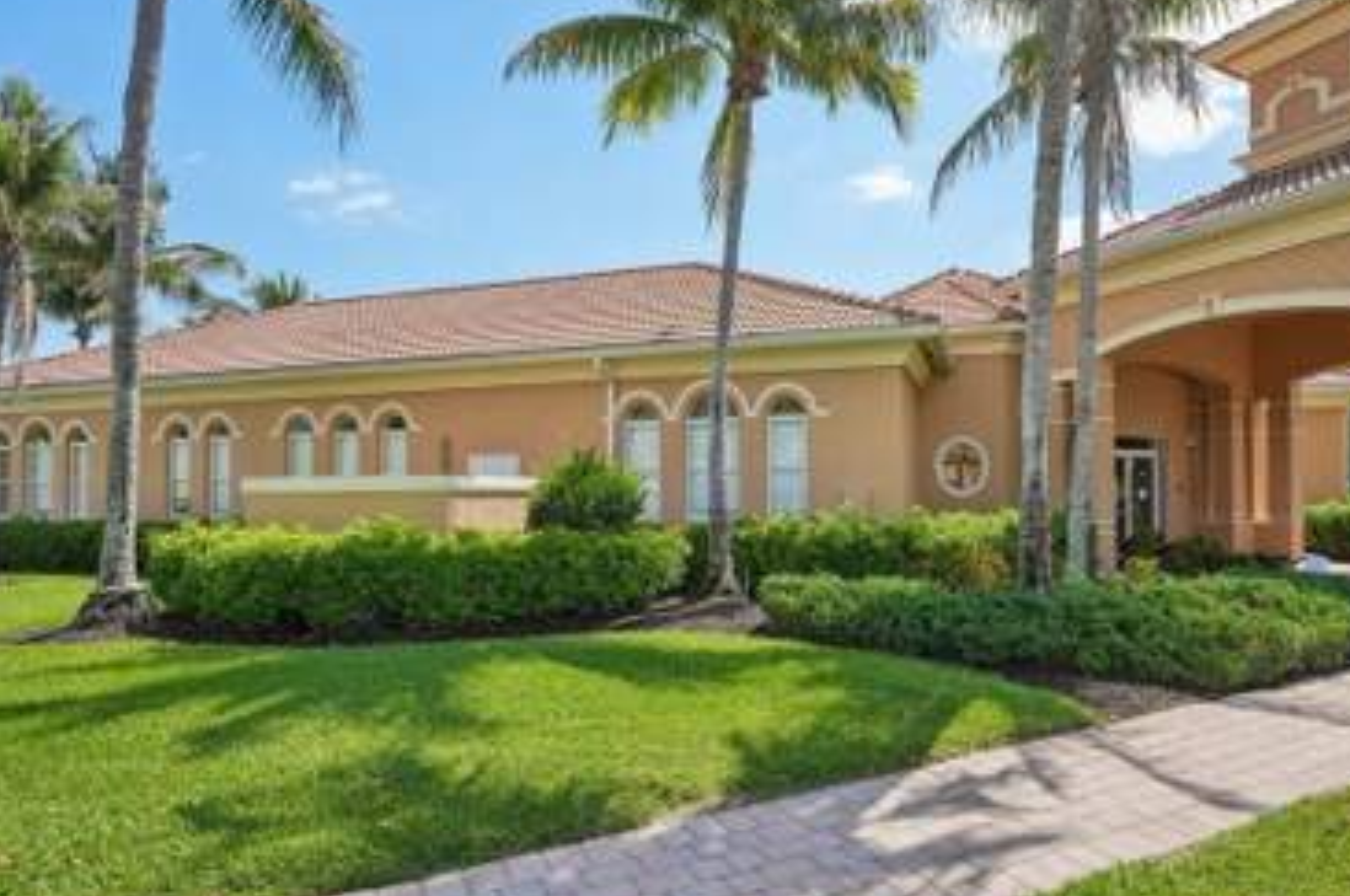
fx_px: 786
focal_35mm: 21
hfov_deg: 80.9
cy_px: 474
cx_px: 756
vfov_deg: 59.3
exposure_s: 1/800
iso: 400
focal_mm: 16
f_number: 8
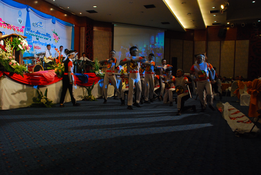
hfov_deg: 57.1
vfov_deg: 40.1
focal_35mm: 33
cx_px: 130
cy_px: 88
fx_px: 240
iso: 1000
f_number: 5.6
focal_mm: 22
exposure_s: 1/30
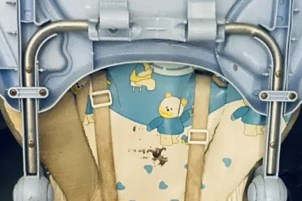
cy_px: 155
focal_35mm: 40
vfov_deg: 32.6
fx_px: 335
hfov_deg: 48.4
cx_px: 137
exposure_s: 1/8
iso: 500
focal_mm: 4.25
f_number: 1.8
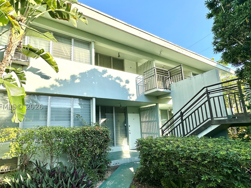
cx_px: 105
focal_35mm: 18
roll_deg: +1.1
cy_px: 107
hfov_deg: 87.0
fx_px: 131
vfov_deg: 71.3
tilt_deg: +9.2
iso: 40
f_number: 2.2
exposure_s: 1/564
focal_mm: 2.22
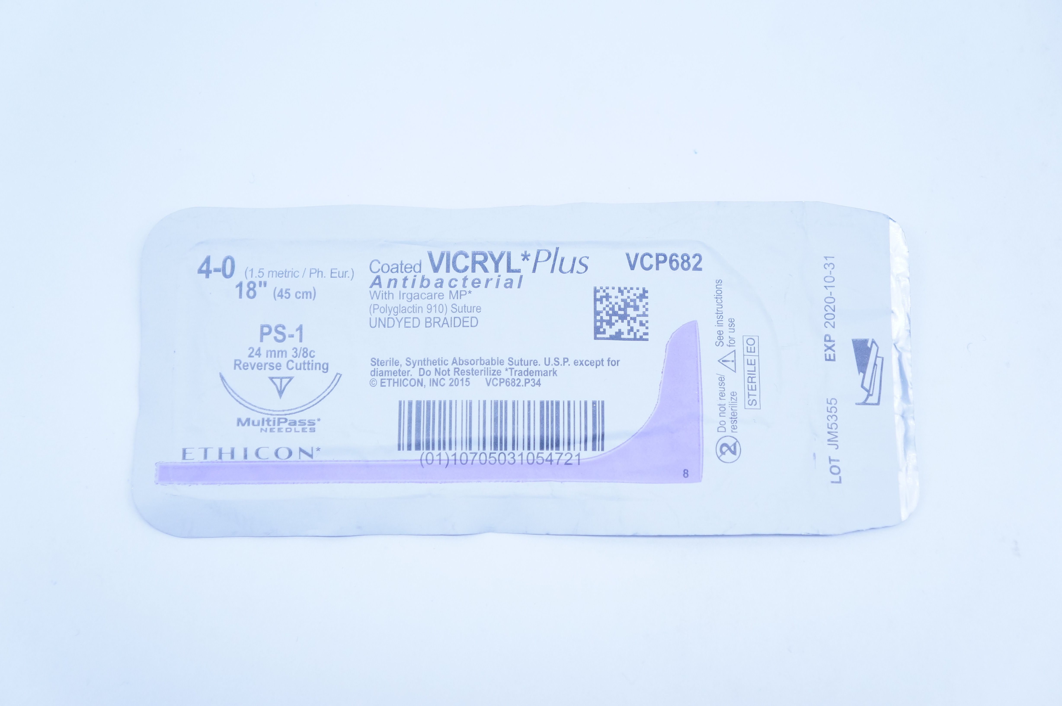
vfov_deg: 23.7
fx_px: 1680
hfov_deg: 35.1
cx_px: 531
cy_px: 353
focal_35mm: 57
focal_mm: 38
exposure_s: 1/200
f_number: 4.5
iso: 800
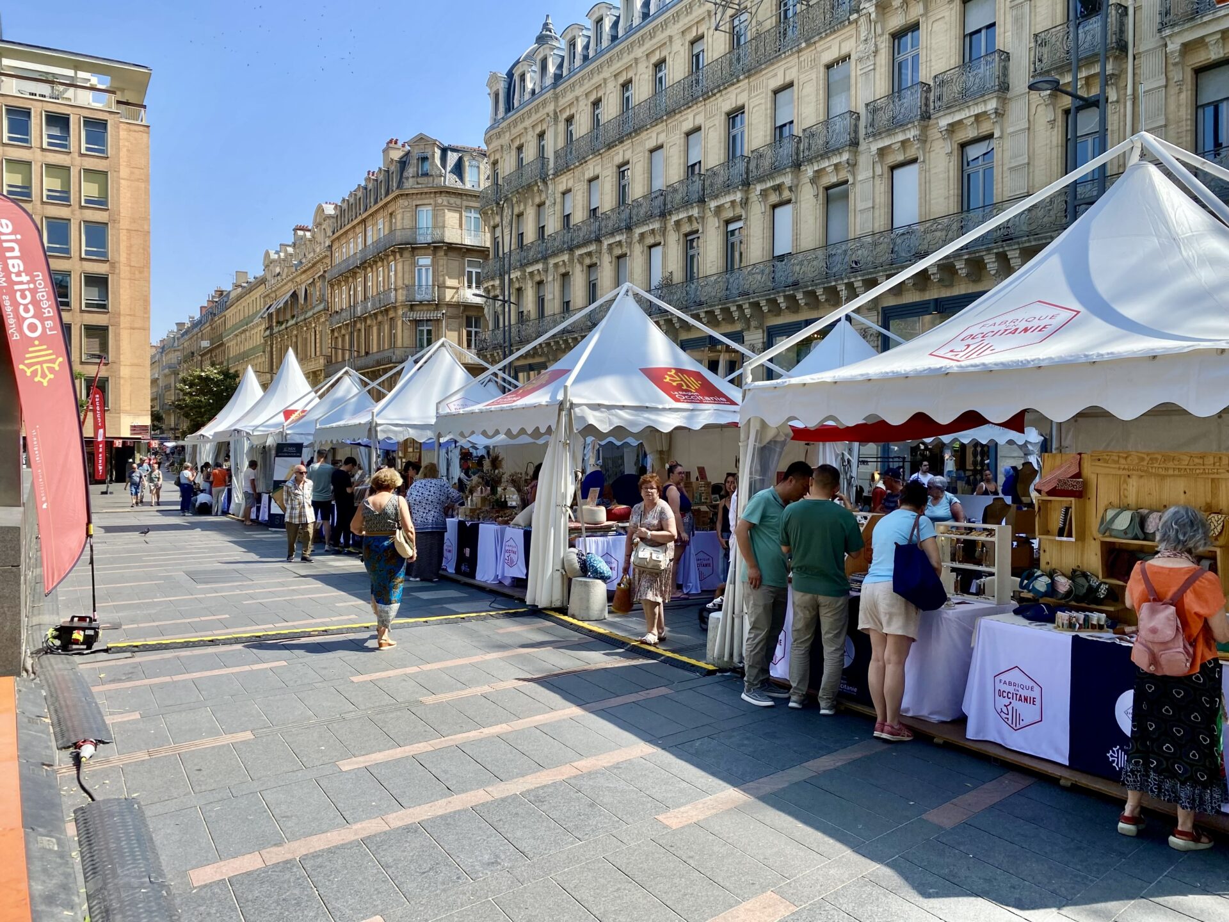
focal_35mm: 26
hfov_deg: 67.3
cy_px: 461
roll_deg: -1.3
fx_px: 923
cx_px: 614
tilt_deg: -2.7
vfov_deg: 53.1
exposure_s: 1/1543
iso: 32
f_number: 1.8
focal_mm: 4.25
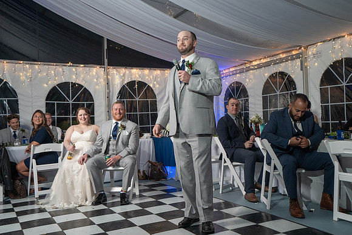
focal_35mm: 37
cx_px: 186
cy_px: 115
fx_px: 363
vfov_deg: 35.9
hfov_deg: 51.7
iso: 2000
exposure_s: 1/250
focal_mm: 35
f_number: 5.6
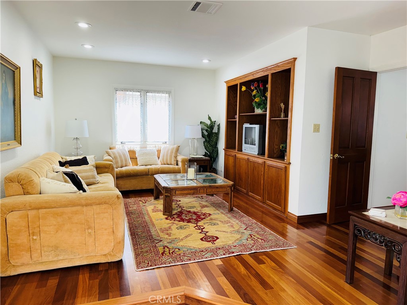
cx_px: 204
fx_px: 282
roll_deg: -0.7
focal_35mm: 24
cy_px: 152
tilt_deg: -7.7
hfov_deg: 71.6
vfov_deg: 56.8
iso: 125
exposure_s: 1/120
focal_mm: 6.76
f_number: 1.78
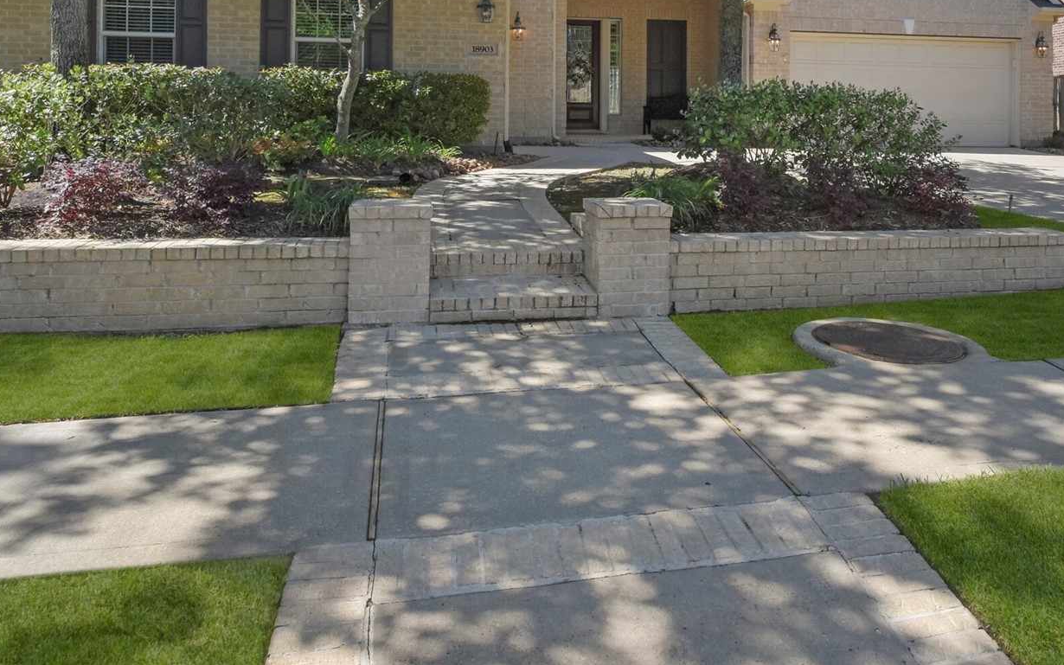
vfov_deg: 43.2
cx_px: 587
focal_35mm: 27
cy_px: 103
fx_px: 783
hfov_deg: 68.2
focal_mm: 10
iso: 320
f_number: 8
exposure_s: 1/640
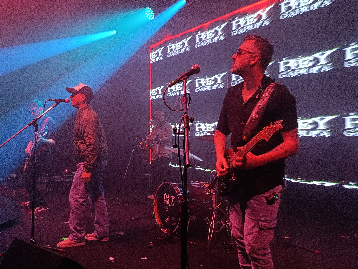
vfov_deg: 43.0
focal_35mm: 33
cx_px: 179
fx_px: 341
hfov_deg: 55.3
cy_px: 134
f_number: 1.7
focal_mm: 4.71
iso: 500
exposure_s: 1/25
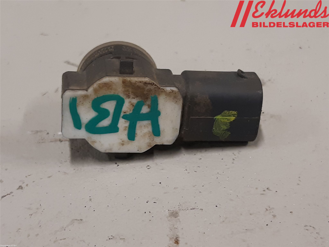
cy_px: 124
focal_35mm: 26
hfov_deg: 67.3
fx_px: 247
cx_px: 164
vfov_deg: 53.1
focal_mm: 3.93
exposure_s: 1/50
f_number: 1.7
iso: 125
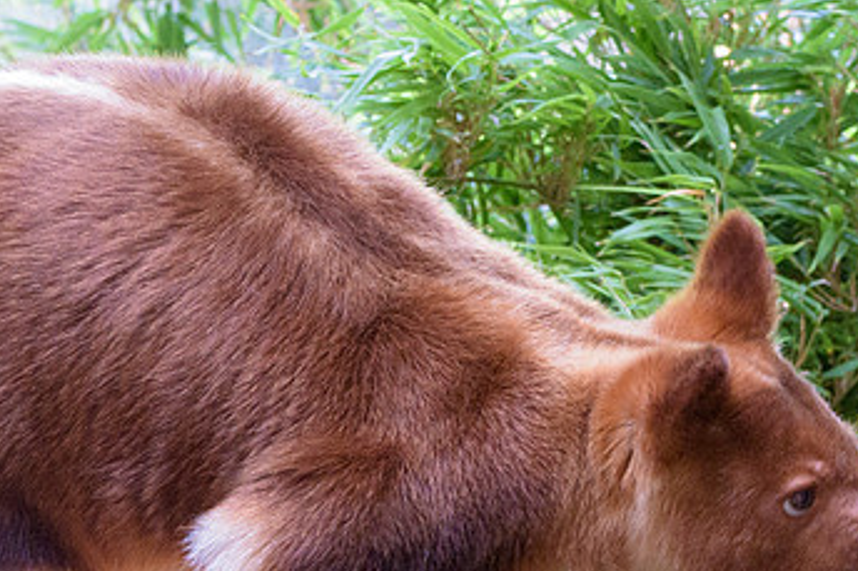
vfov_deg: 5.1
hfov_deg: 7.6
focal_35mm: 270
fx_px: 6432
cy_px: 522
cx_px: 724
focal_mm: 80
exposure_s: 1/40
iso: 2500
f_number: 8
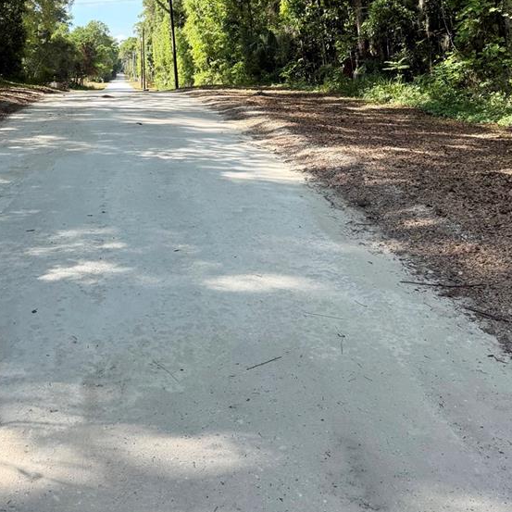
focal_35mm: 46
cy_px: -15
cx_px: 189
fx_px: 770
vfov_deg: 33.3
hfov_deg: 36.6
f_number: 1.78
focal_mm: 6.76
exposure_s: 1/1464
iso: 100
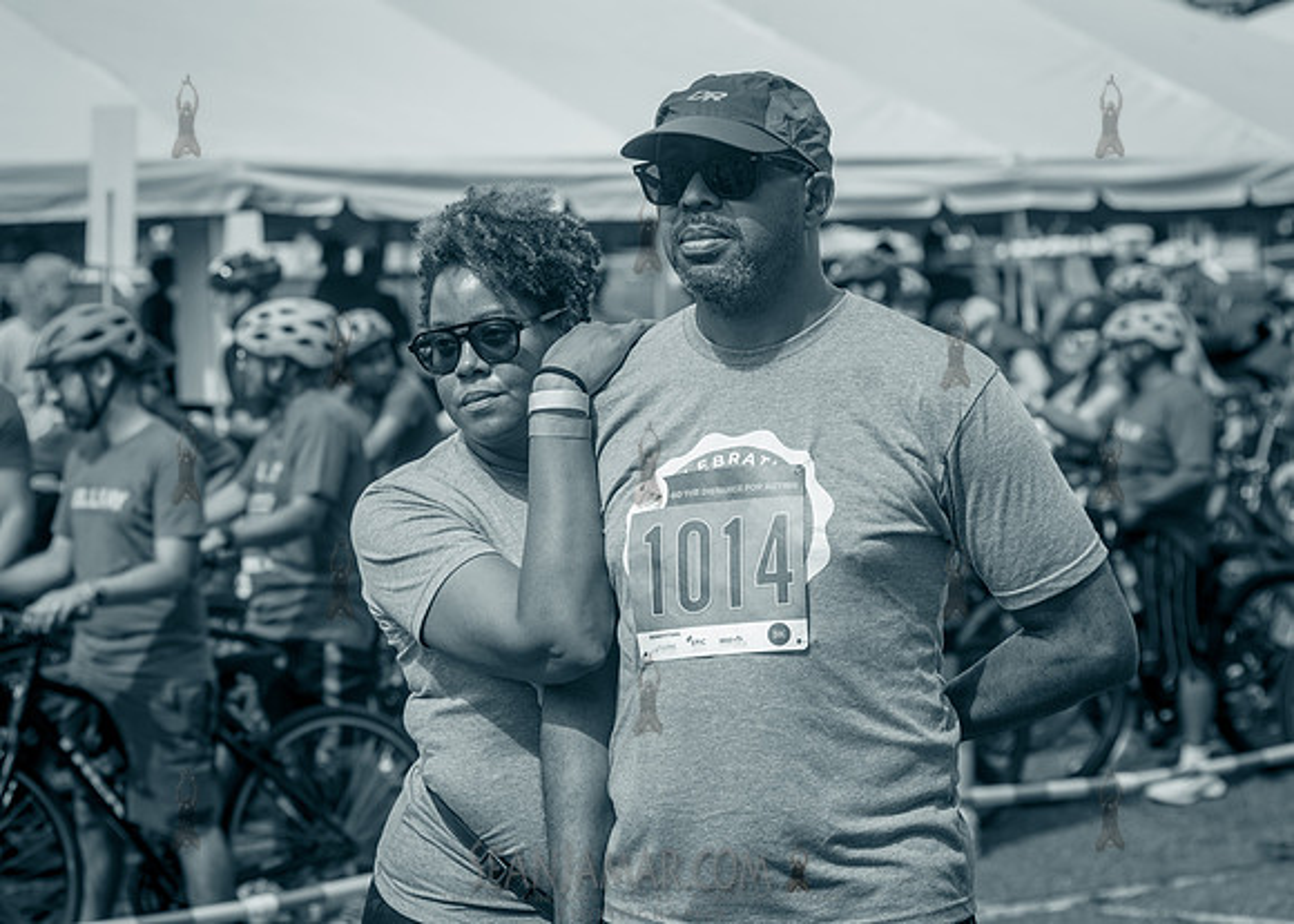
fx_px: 3357
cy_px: 420
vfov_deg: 15.7
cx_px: 596
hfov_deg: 21.8
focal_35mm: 91
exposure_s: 1/3200
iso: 250
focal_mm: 80
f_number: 4.5
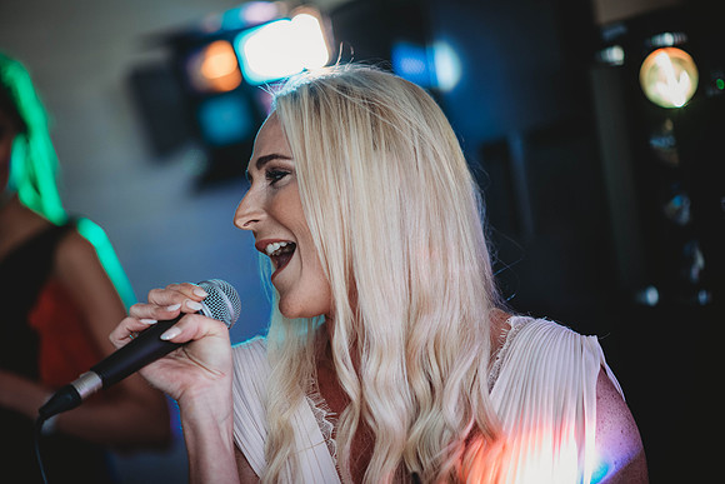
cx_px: 362
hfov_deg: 23.9
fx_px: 1712
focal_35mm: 85
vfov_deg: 16.1
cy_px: 242
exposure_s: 1/200
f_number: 2
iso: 640
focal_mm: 85
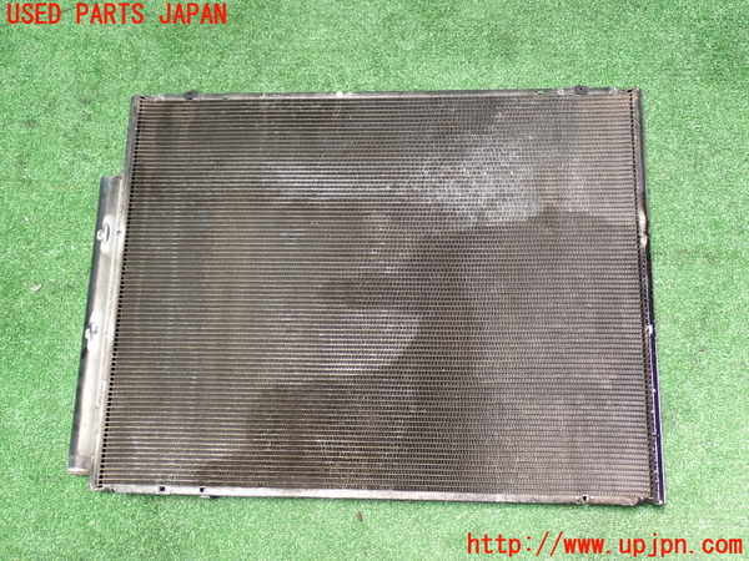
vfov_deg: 35.1
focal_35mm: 41
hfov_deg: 45.8
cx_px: 374
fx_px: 887
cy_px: 280
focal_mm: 7.31
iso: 200
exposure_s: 1/50
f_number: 2.8
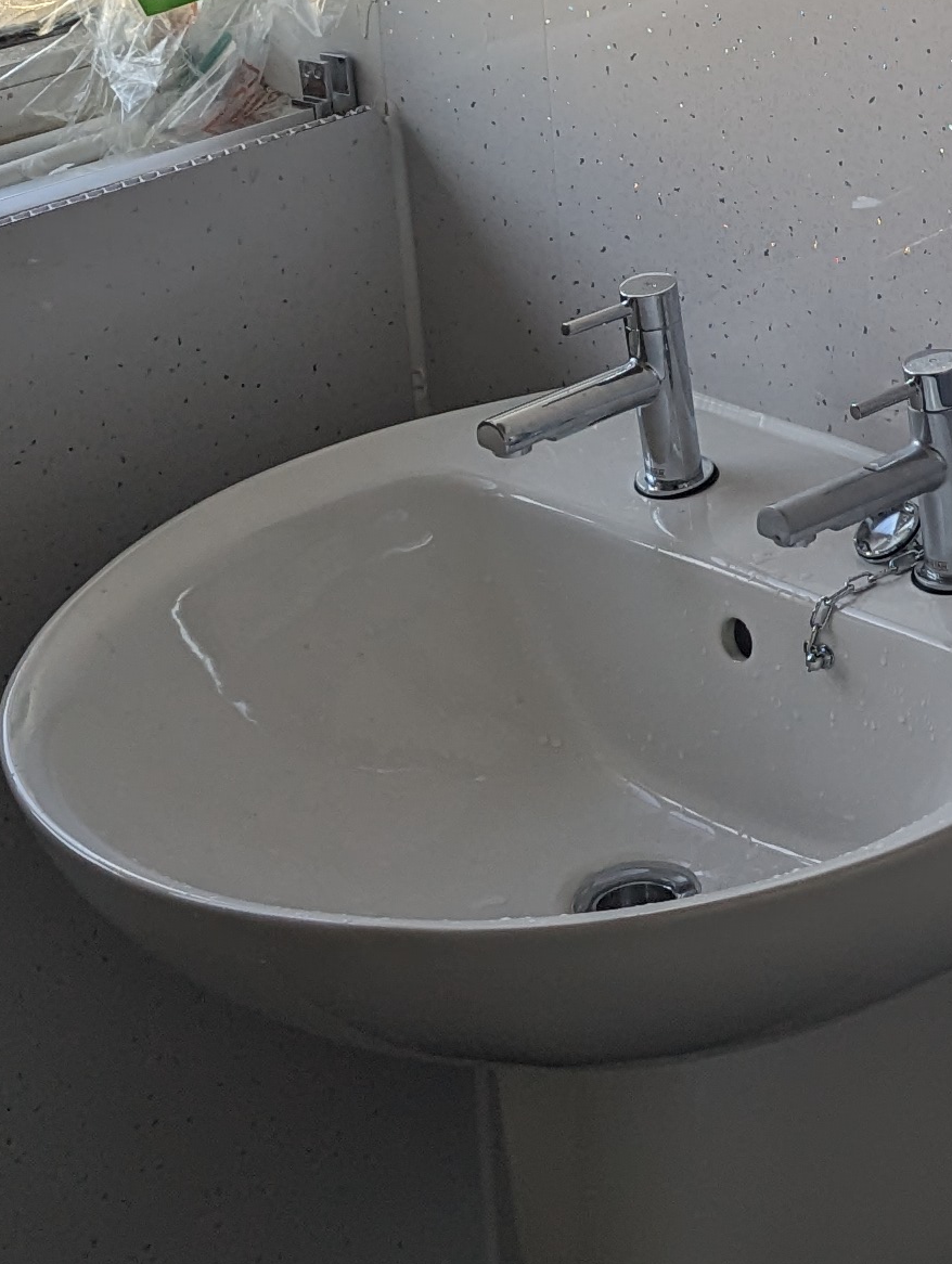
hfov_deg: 16.9
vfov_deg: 22.4
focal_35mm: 84
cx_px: 1137
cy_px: 20
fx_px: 3072
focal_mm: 6.81
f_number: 1.85
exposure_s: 1/315
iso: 39
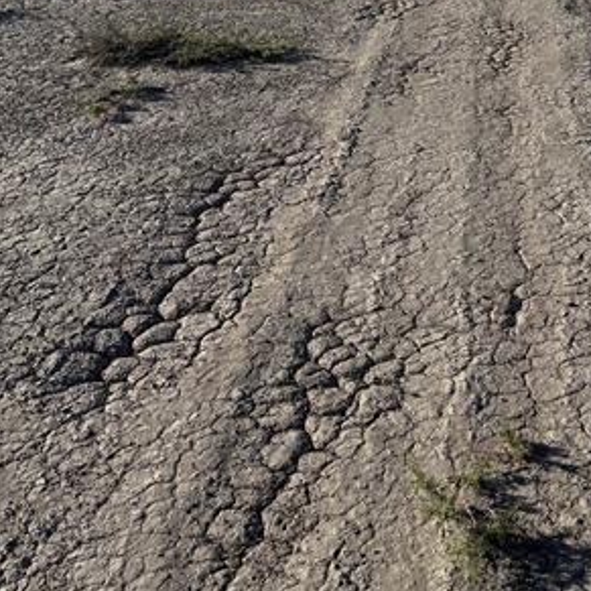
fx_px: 1082
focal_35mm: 56
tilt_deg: -3.6
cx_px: 512
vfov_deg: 27.0
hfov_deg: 29.5
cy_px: -122
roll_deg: -0.4
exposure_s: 1/6173
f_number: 1.78
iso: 80
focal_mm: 6.76
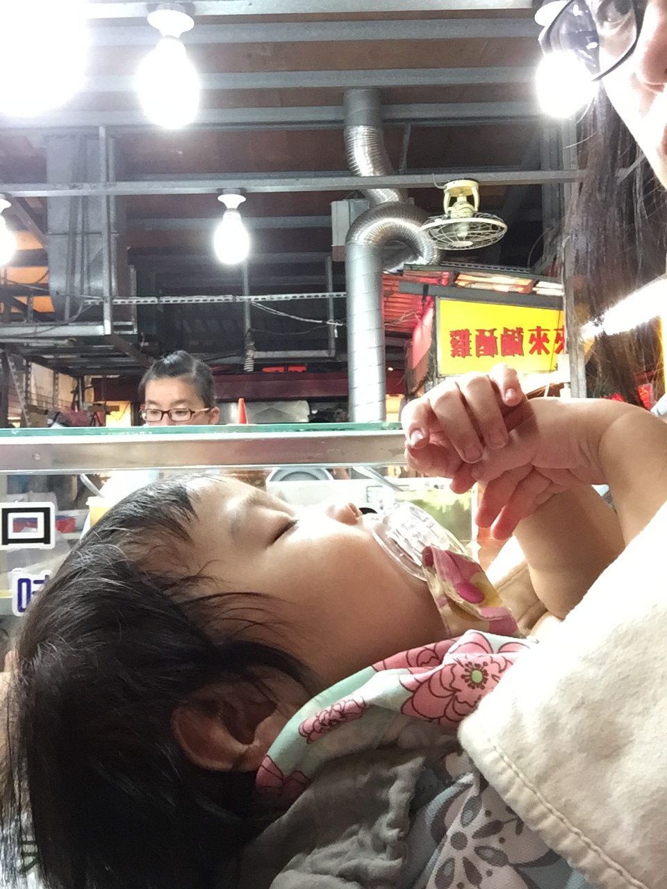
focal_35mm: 31
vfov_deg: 58.4
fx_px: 796
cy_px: 444
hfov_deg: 45.4
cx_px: 334
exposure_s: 1/30
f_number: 2.2
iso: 160
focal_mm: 2.65
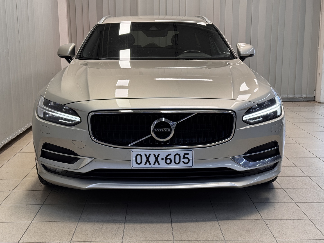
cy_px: 122
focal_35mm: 48
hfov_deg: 39.7
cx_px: 162
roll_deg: +0.5
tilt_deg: -10.5
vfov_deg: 30.3
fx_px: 449
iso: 64
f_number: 1.78
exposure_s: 1/99
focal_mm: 6.76
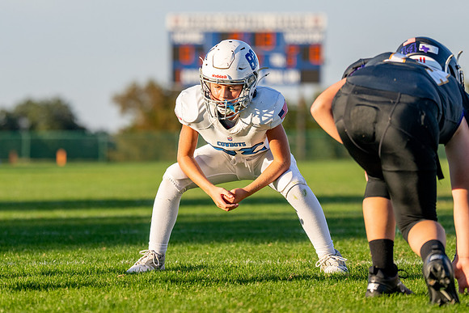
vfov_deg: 6.0
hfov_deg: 8.9
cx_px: 212
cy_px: 118
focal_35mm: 231
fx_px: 3007
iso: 200
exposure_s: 1/2500
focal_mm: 141
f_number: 2.8
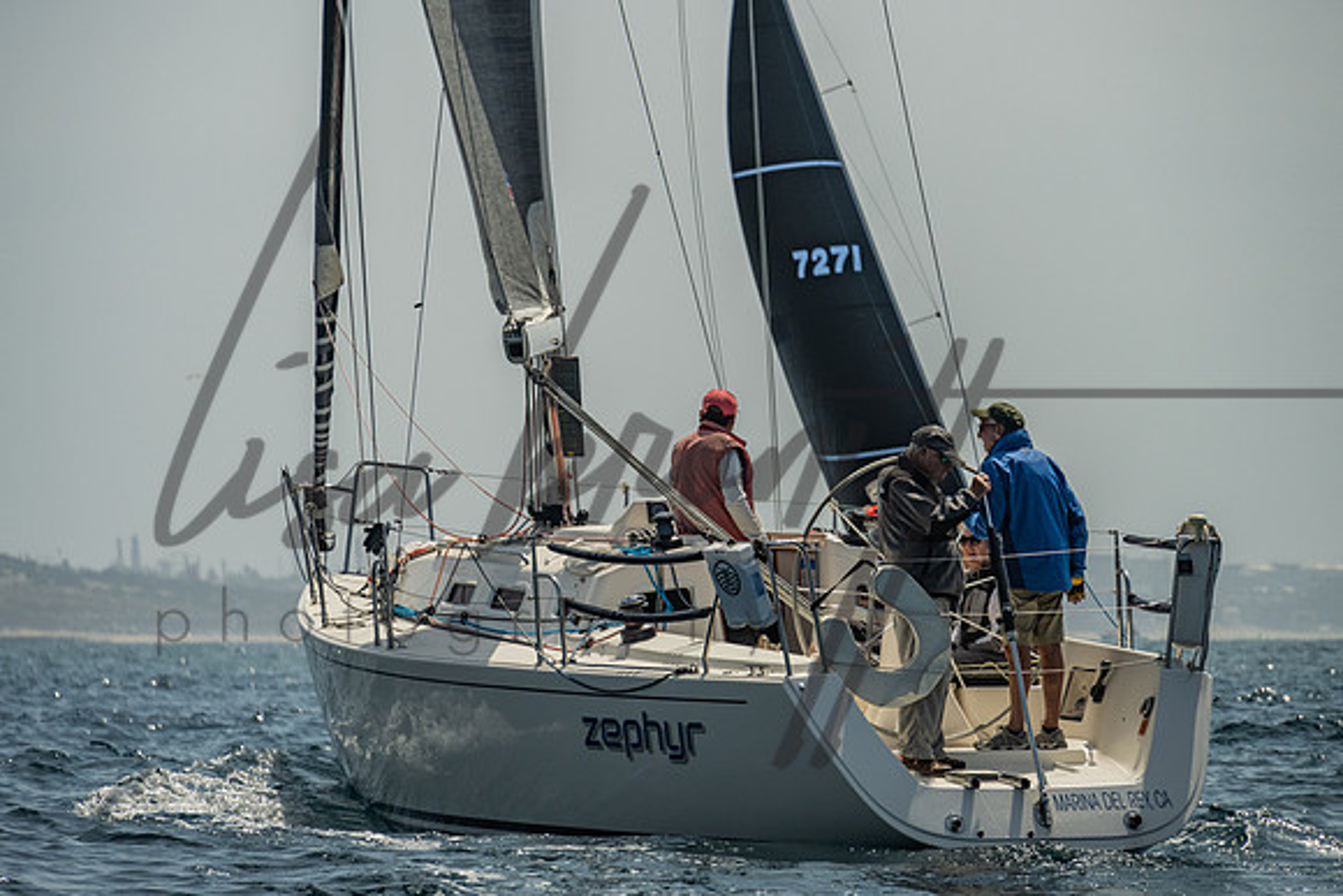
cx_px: 696
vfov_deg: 5.3
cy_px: 410
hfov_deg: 7.9
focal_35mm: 261
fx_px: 9741
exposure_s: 1/1600
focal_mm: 200
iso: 320
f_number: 6.3
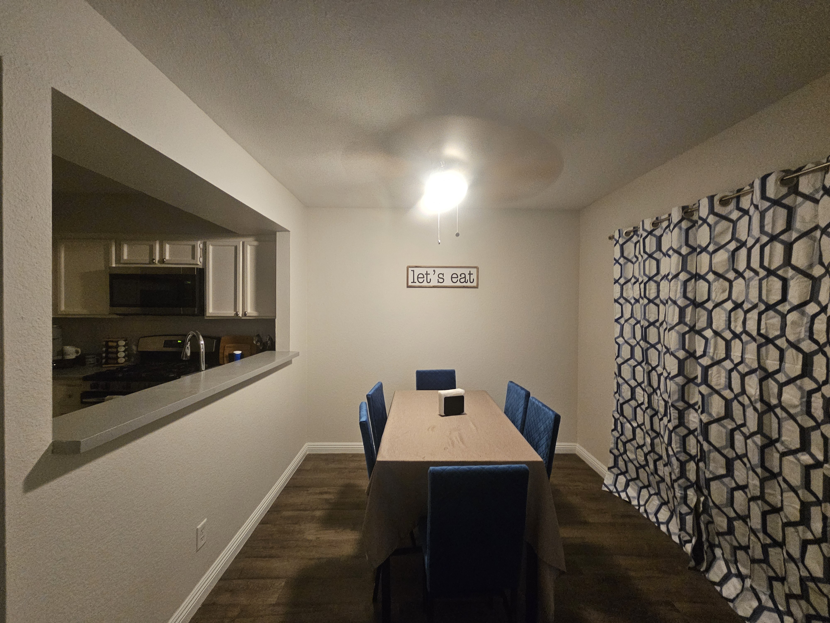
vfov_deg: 89.9
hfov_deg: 106.2
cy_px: 312
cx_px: 415
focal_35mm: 13
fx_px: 312
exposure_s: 1/24
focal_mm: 2.2
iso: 640
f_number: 2.2
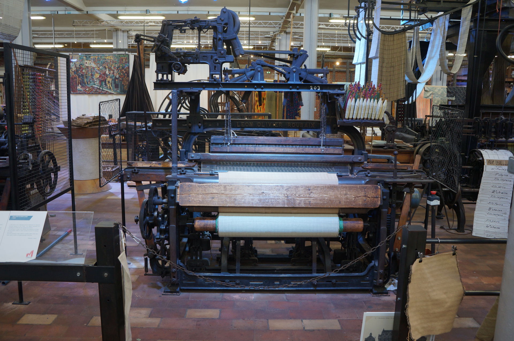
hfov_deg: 62.0
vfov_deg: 43.5
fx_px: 428
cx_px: 257
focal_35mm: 30
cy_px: 170
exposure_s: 1/60
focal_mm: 20
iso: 320
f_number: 4
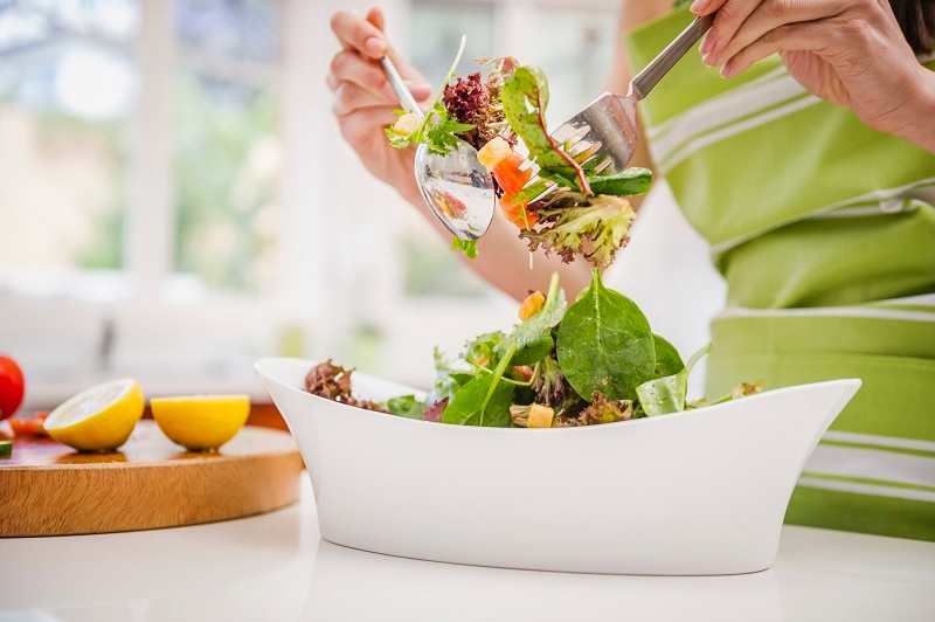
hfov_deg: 41.1
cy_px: 311
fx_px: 1246
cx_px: 468
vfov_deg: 28.0
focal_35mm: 48
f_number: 2.8
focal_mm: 48
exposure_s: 1/160
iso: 200
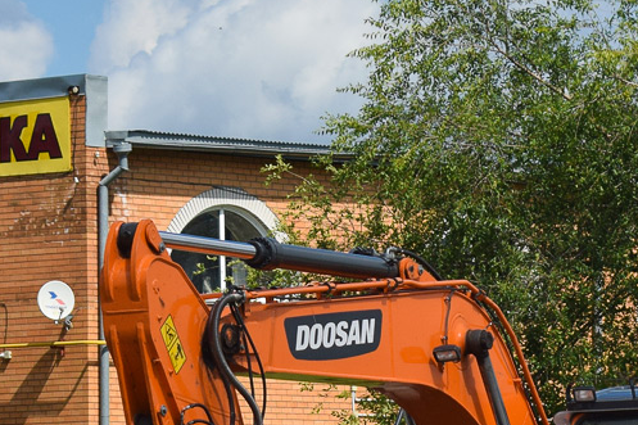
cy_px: 465
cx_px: 471
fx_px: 3529
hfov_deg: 10.3
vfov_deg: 6.9
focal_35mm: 199
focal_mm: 55
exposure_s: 1/1250
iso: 200
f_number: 7.1
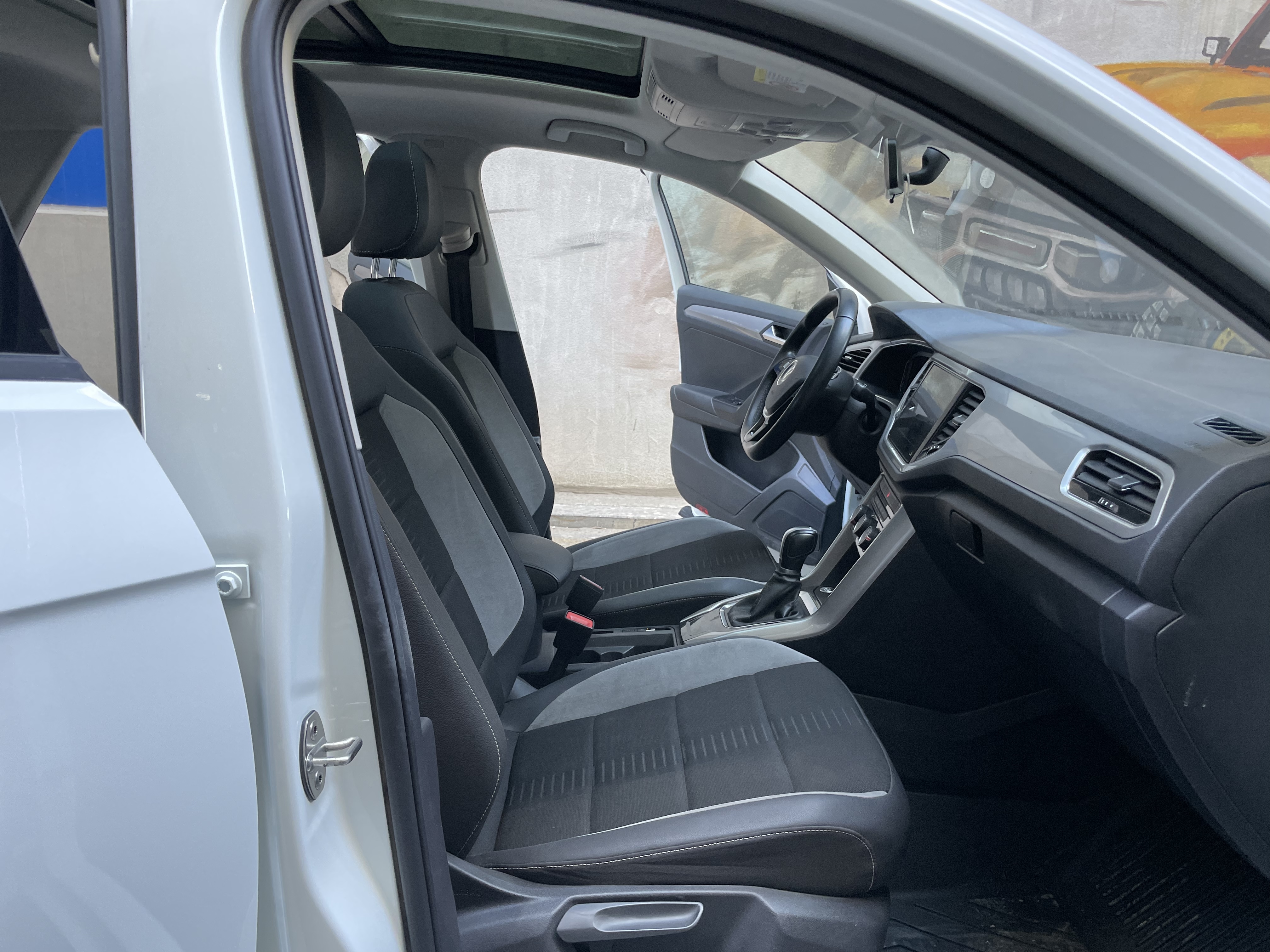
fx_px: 954
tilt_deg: -13.0
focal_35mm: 26
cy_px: 476
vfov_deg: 53.1
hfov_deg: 67.3
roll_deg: -1.9
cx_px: 635
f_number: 1.6
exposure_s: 1/105
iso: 125
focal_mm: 4.2
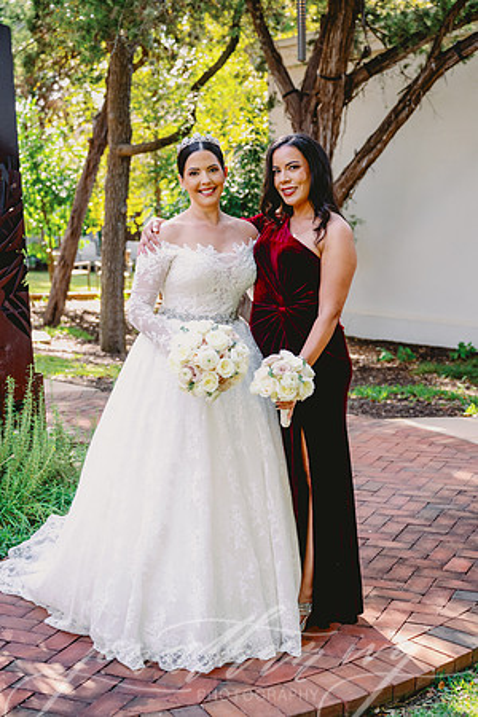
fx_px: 1075
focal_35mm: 54
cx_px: 239
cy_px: 358
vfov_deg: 36.9
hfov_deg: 25.1
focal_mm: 54
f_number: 3.5
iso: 400
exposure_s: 1/320
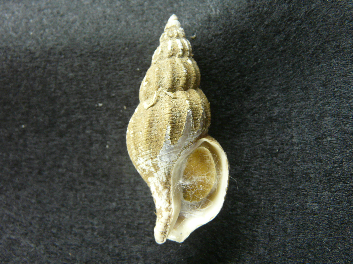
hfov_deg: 52.6
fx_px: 357
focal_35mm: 35
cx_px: 176
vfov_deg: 40.7
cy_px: 132
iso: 200
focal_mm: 4.6
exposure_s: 1/15
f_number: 2.8
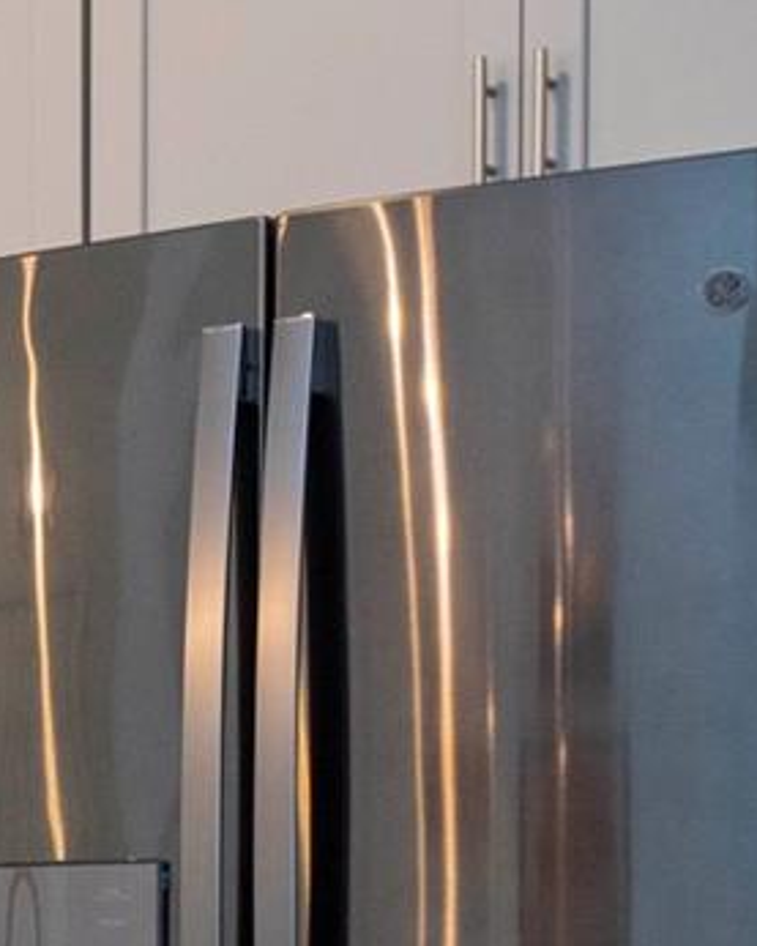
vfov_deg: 13.2
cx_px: -1197
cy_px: 1053
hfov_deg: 9.4
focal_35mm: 143
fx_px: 4003
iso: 800
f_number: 9
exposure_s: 1/20
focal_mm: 33
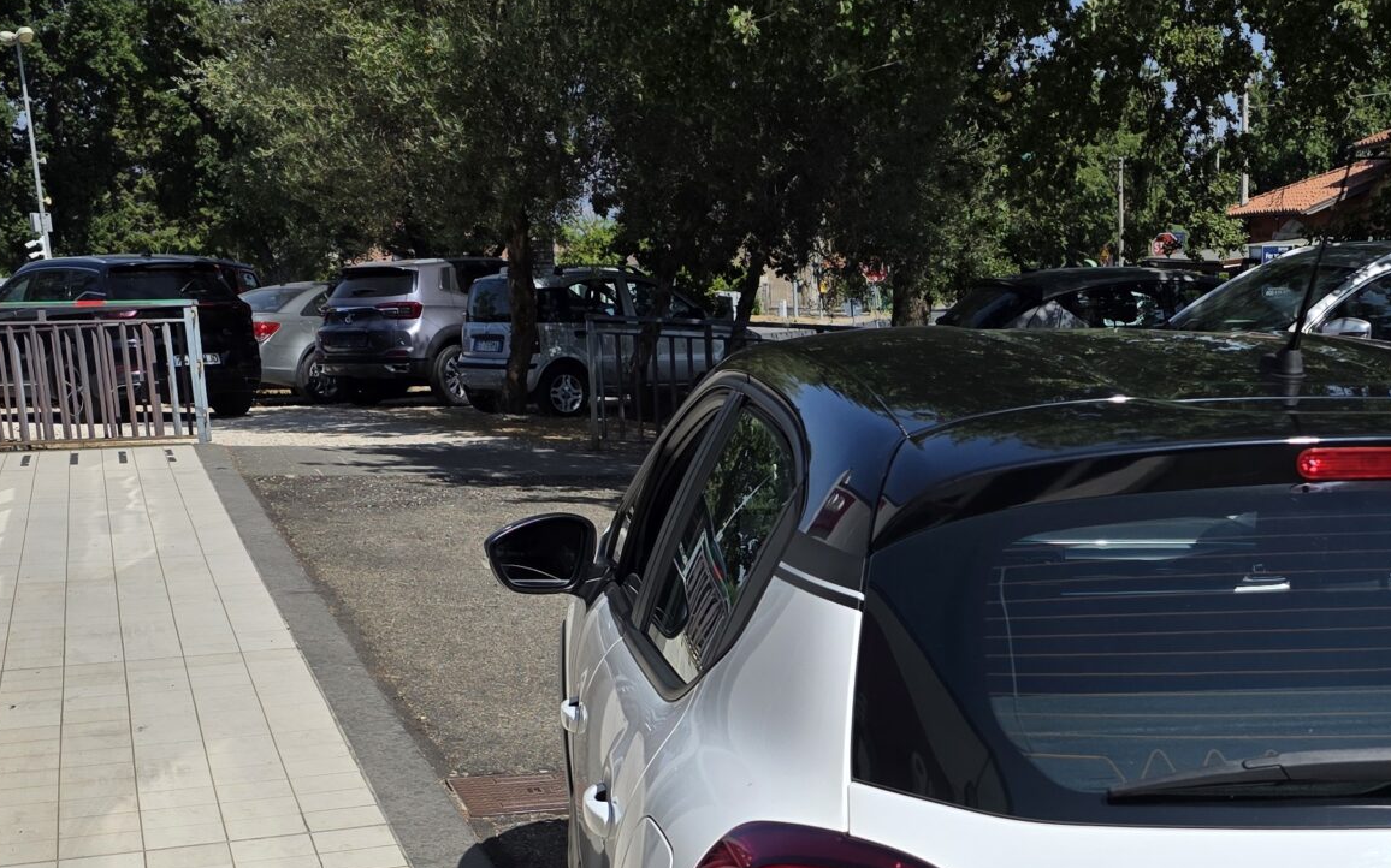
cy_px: 816
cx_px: 1002
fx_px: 2047
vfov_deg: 23.2
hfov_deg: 36.8
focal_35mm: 54
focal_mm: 6.3
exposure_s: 1/7944
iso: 80
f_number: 1.7
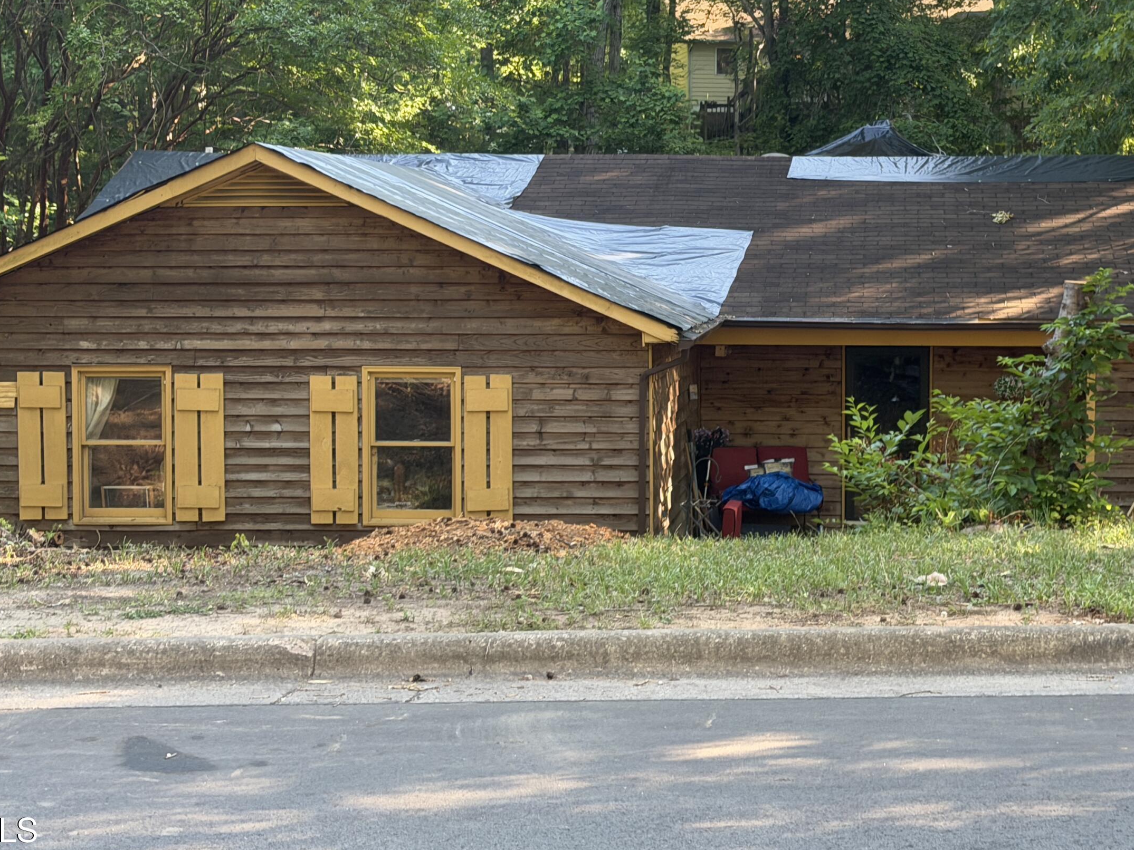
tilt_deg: -7.0
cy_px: 292
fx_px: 2195
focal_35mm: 67
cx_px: 735
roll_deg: -0.1
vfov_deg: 21.9
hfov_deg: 28.8
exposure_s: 1/121
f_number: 1.78
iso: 64
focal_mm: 6.76
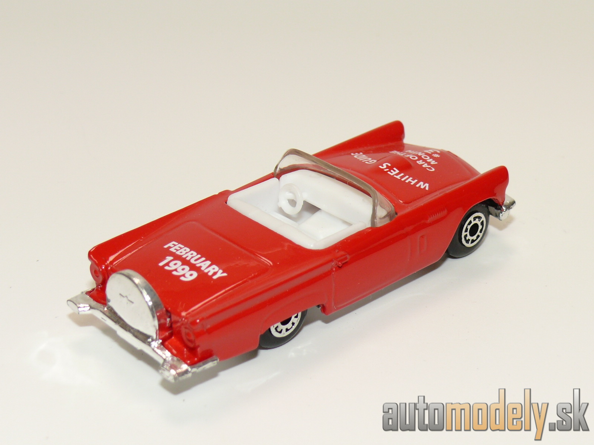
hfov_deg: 24.1
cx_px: 297
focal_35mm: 81
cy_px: 222
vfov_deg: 18.2
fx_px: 1390
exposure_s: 1/30
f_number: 4
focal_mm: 11.9
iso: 100
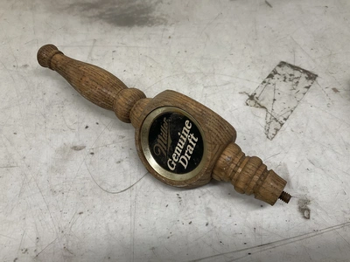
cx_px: 175
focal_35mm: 29
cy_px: 131
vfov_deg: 48.2
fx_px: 293
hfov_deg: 61.7
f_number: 1.8
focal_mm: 3
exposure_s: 1/120
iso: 40
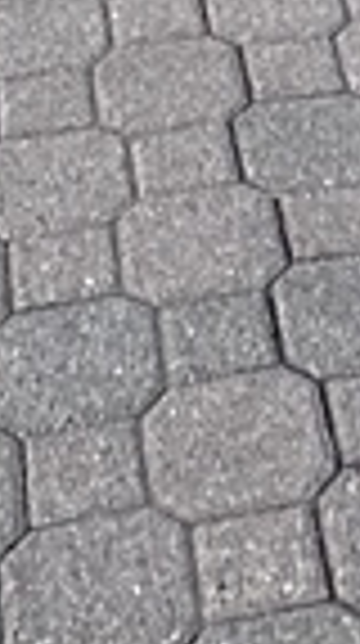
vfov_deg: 9.0
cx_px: 508
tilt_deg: +8.0
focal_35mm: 154
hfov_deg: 7.7
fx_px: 2624
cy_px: -1653
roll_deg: -0.8
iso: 50
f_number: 2.2
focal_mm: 2.22
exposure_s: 1/1261
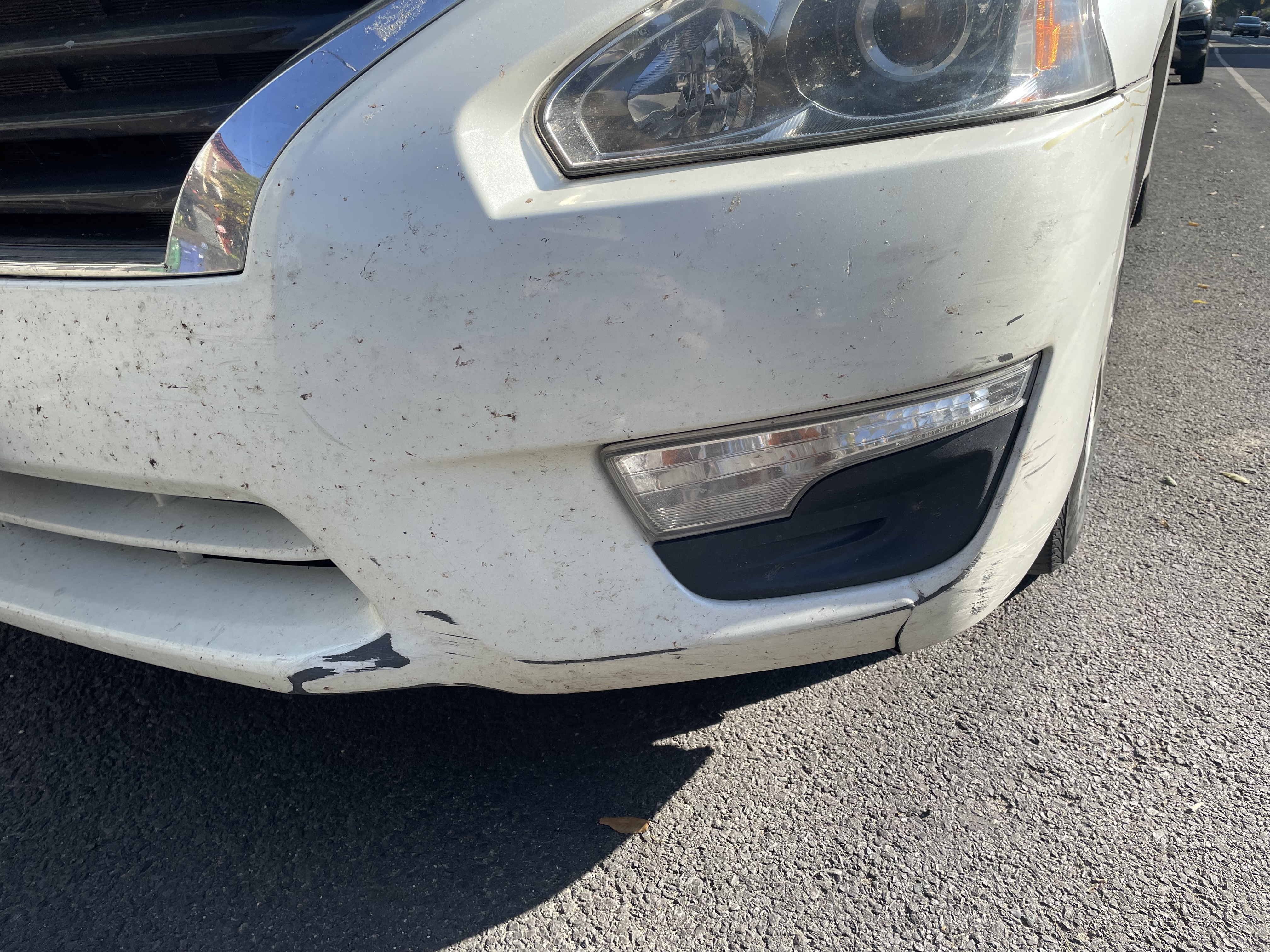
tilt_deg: -26.1
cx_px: 635
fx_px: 954
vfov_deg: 53.1
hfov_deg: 67.3
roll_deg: -2.2
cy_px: 476
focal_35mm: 26
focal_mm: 4.2
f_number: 1.6
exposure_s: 1/1416
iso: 32
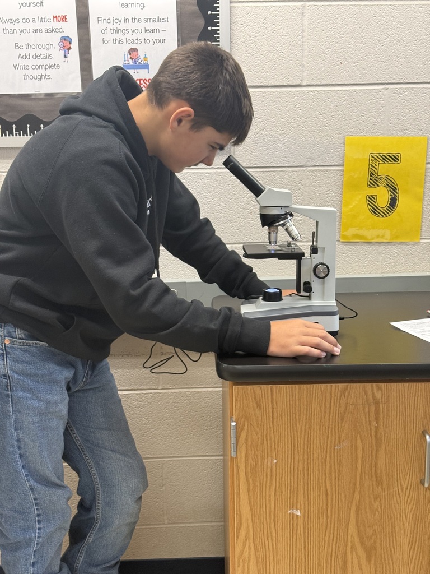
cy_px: 287
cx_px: 215
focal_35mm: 48
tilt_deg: -11.2
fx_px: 795
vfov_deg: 39.7
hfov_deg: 30.3
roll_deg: +0.5
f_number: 1.78
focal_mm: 6.76
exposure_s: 1/60
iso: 125
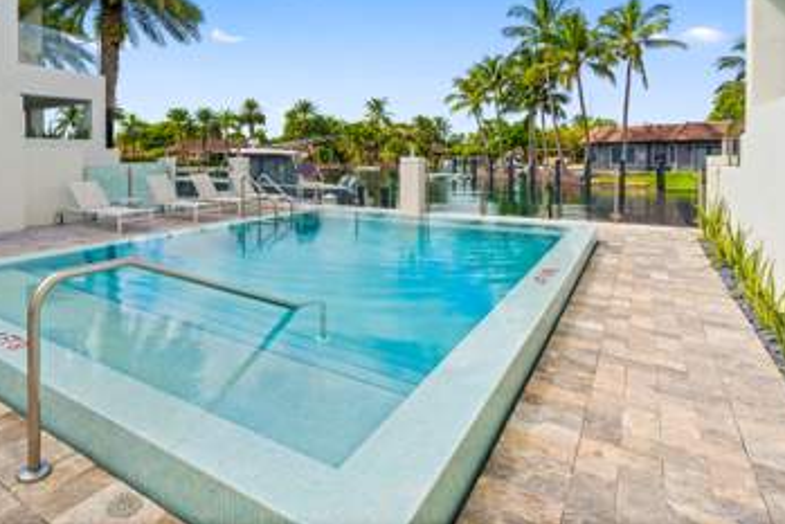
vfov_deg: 55.9
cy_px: 169
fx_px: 480
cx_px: 272
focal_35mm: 22
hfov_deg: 76.5
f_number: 5
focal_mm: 16
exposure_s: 1/500
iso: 100
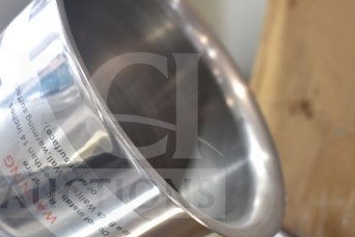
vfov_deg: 20.3
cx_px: 108
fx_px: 660
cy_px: 136
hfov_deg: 29.8
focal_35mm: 67
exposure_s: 1/40
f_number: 4
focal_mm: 25
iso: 280
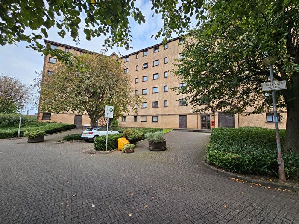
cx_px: 150
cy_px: 112
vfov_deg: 89.9
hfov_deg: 106.2
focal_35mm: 13
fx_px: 112
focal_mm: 2.2
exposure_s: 1/551
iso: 50
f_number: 2.2
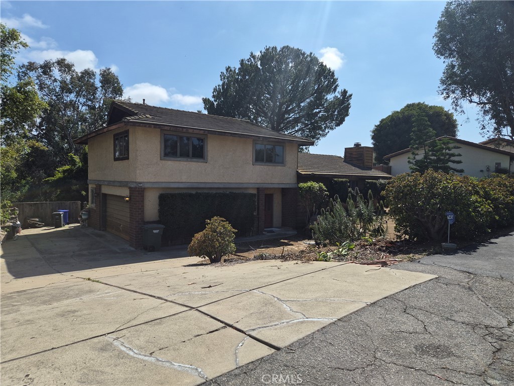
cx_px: 257
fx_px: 342
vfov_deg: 58.9
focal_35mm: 23
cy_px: 193
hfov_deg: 73.9
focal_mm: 5.4
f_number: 1.8
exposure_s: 1/7424
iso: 80
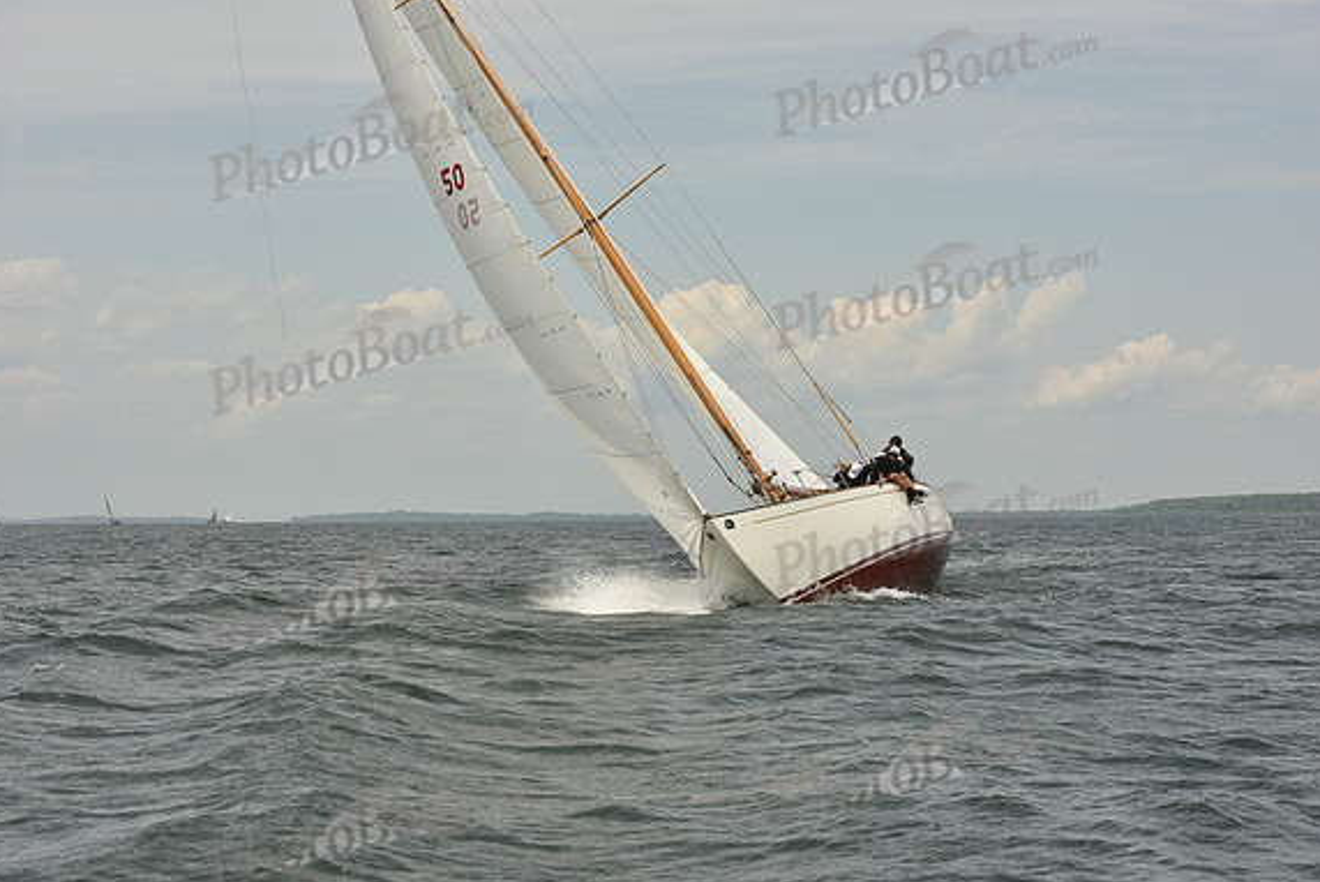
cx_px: 655
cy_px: 442
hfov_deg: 28.4
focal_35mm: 71
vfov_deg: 19.2
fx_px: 2605
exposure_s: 1/1600
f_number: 10
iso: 400
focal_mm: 70
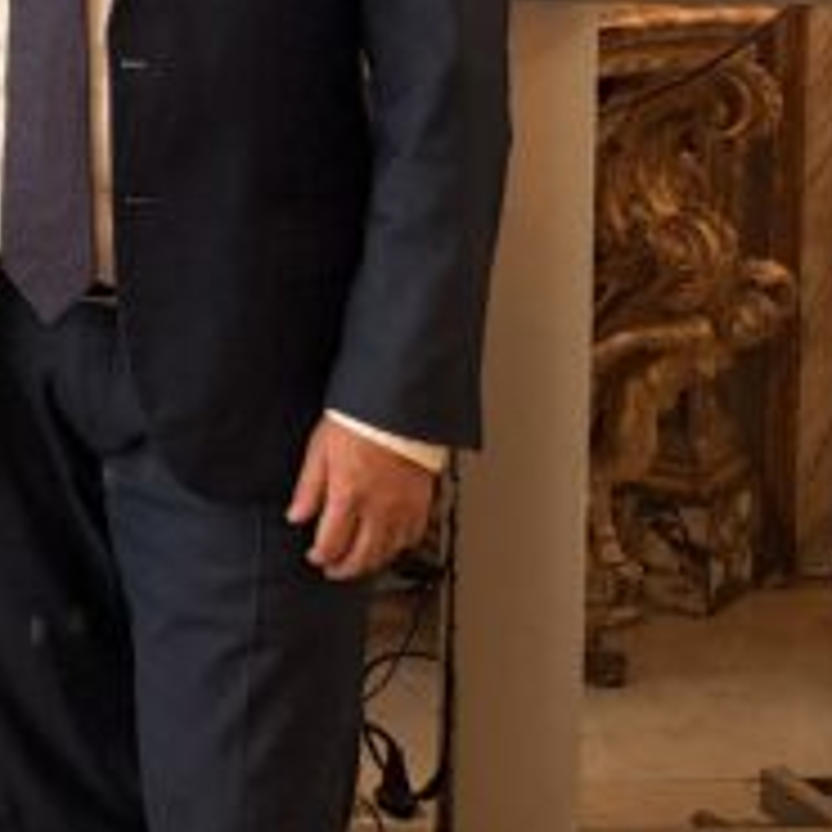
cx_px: -652
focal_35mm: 88
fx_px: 2393
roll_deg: -0.7
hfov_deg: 16.6
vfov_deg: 17.5
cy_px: -454
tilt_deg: -1.7
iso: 250
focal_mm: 6.76
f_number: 1.78
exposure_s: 1/120
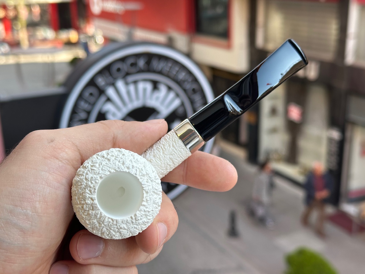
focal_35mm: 48
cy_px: 137
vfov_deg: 30.3
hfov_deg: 39.7
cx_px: 182
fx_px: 506
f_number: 1.78
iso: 64
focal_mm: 6.86
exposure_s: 1/345
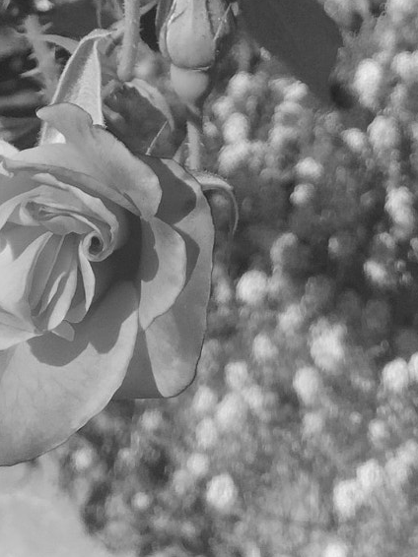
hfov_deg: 18.0
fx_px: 1321
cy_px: -124
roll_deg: +3.6
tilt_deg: -1.7
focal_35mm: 82
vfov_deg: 21.9
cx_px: 250
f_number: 2.2
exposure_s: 1/2639
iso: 32
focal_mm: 4.15
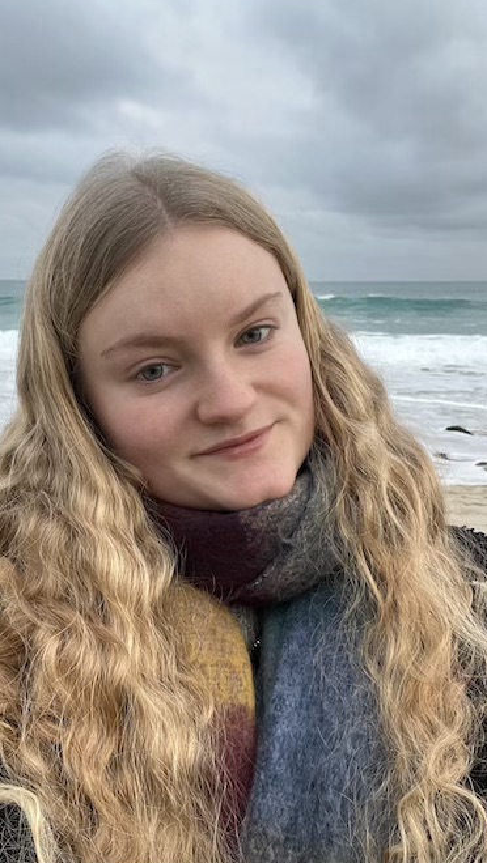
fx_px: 756
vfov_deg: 59.5
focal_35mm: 33
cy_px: 431
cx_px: 233
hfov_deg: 35.7
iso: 100
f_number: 2.2
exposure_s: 1/60
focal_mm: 2.71
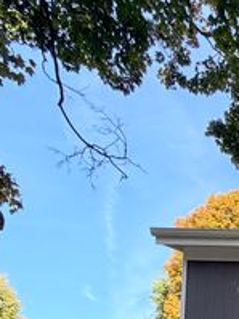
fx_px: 433
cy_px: 429
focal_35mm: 47
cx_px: 359
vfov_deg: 30.5
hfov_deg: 24.2
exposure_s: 1/514
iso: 40
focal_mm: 2.22
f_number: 2.2
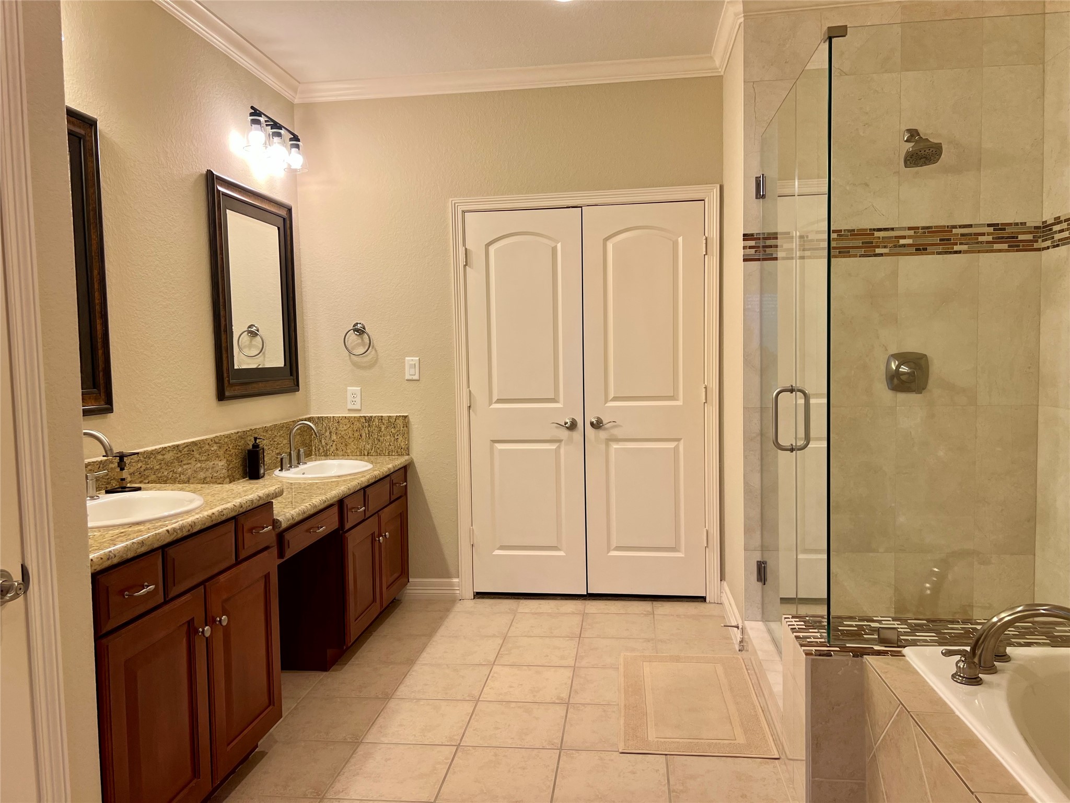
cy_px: 402
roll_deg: +0.5
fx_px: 804
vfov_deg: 53.1
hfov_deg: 67.3
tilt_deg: -3.3
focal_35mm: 26
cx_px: 535
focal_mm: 5.7
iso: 64
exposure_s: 1/120
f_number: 1.5
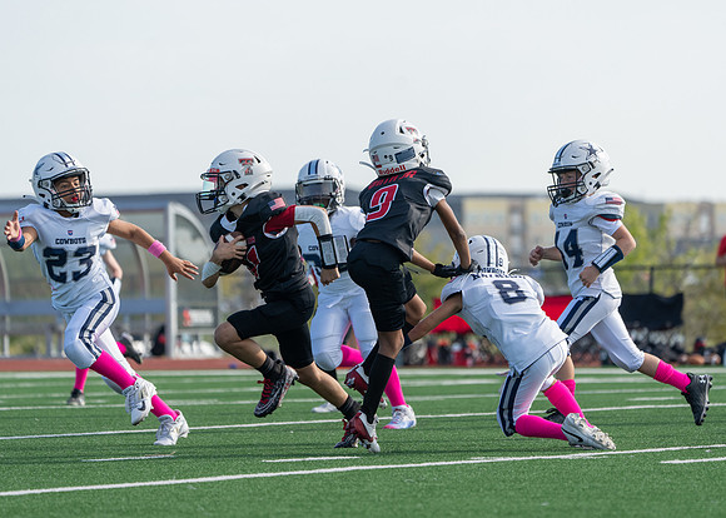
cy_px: 259
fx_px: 5571
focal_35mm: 270
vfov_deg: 5.3
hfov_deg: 7.5
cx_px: 389
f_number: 5.6
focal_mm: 256
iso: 500
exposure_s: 1/1250
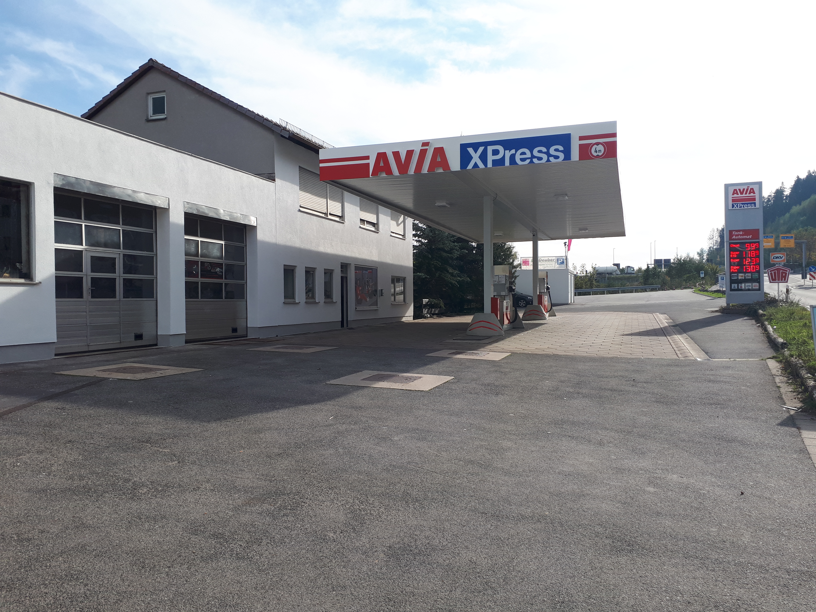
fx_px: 636
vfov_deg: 51.4
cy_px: 306
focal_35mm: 27
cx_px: 408
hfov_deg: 65.3
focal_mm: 3.6
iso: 40
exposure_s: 1/1242
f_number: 1.9
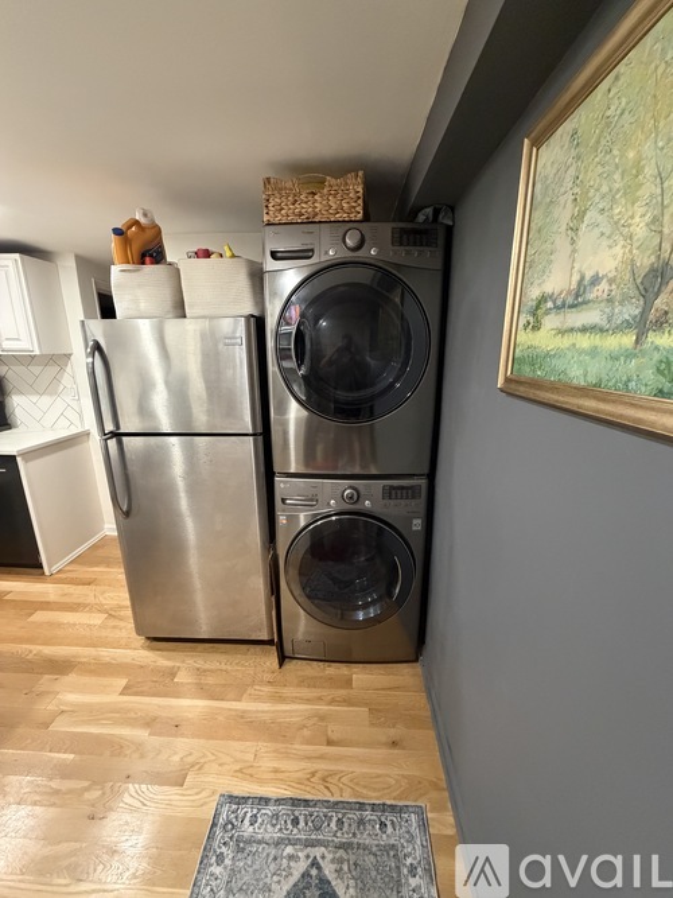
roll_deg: +0.3
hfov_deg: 85.7
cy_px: 449
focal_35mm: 14
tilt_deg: -16.0
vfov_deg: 102.1
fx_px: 363
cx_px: 336
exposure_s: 1/60
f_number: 2.2
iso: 800
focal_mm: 2.22
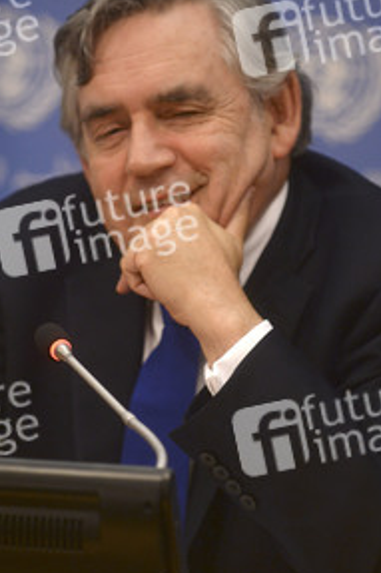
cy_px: 329
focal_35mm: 279
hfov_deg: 4.9
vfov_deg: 7.4
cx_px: 155
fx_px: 4434
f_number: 3.5
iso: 1600
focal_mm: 200
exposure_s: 1/640
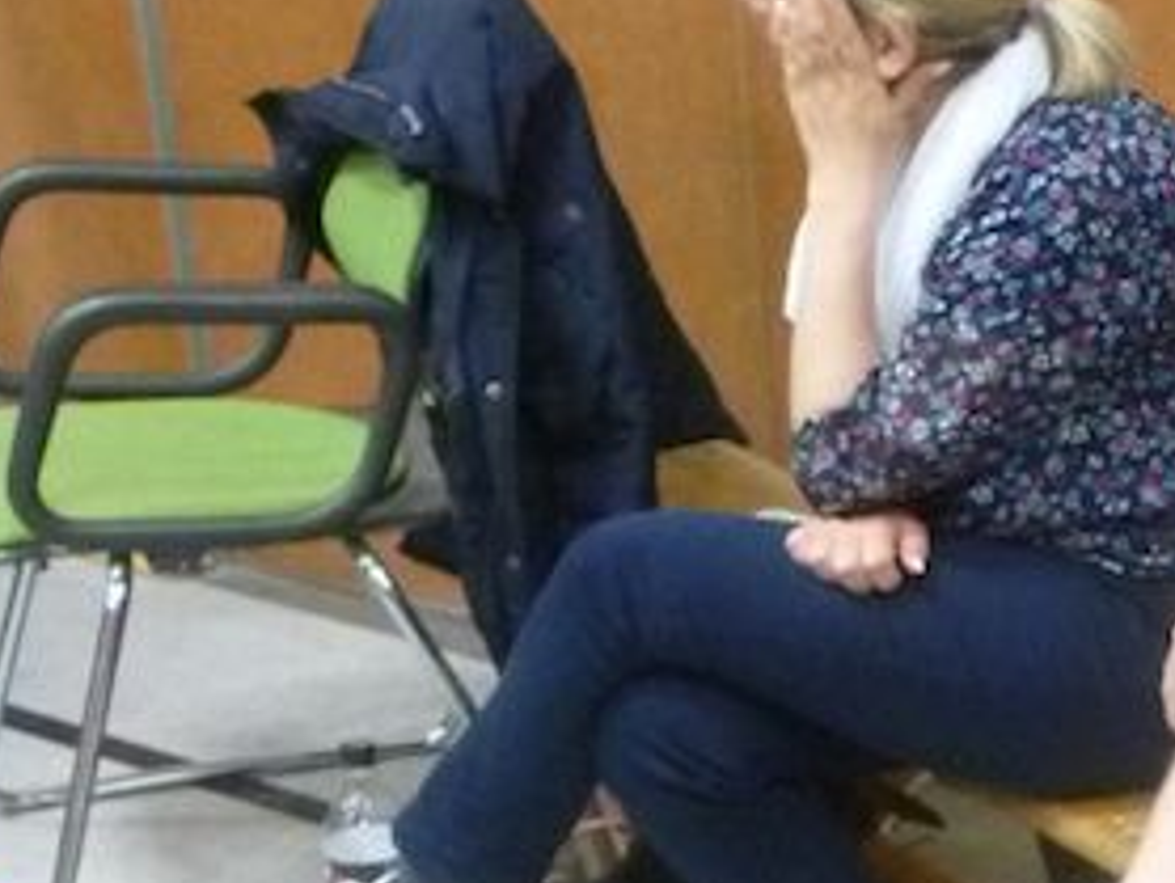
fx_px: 3126
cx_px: 1703
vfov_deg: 15.6
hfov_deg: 19.0
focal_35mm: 92
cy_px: 980
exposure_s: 1/8
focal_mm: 4.5
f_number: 3.1
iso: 400
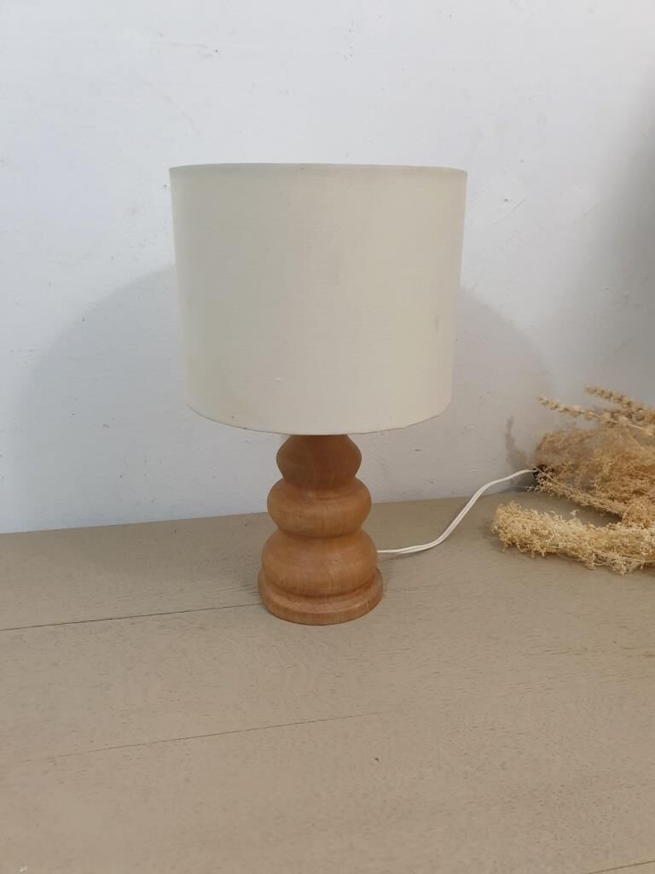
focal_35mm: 26
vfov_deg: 67.3
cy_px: 437
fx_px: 656
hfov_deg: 53.1
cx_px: 328
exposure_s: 1/50
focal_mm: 4.3
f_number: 2.4
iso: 320
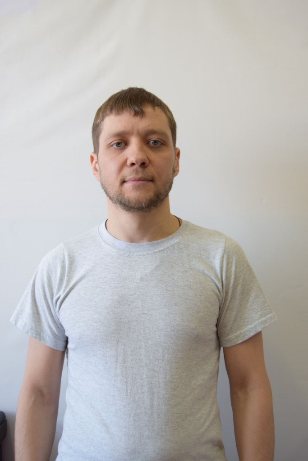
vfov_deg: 43.6
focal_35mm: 45
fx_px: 577
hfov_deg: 29.9
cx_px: 154
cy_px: 230
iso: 400
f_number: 5
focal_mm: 30
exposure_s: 1/60
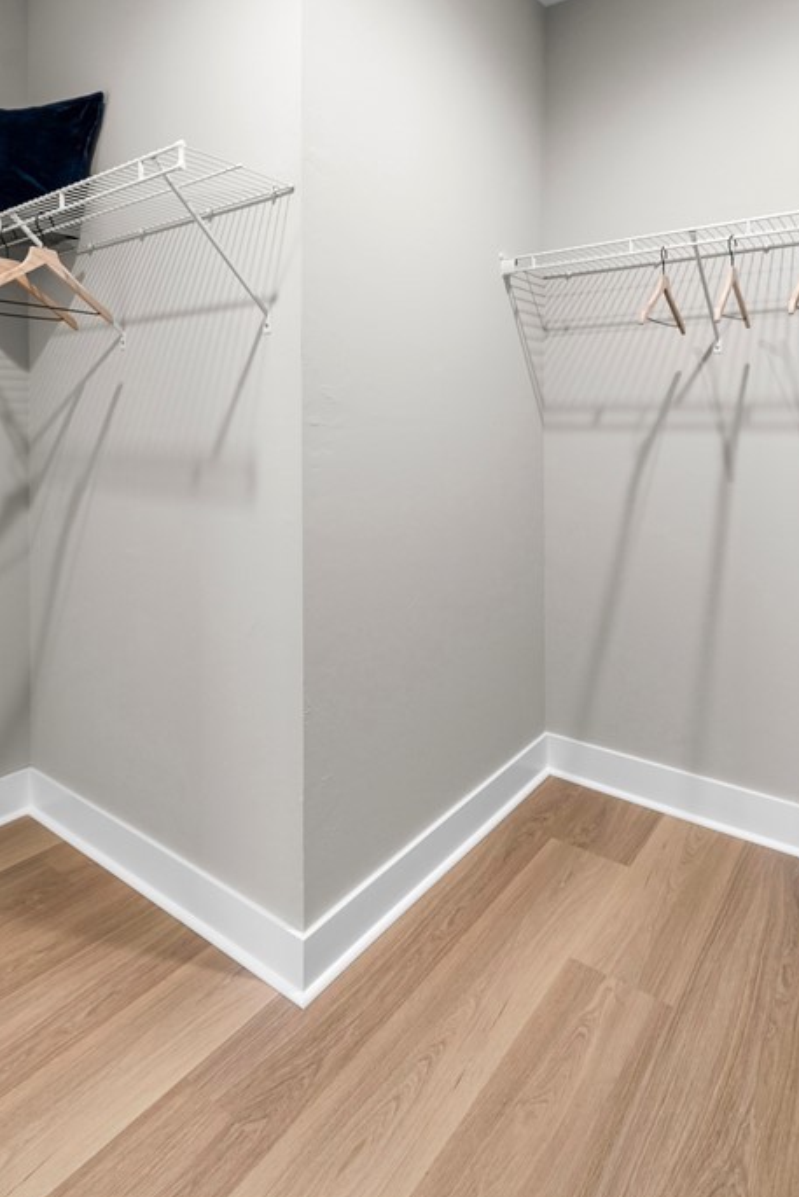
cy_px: 570
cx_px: 374
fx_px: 632
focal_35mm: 19
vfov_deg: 86.8
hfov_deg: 64.5
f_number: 8
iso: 200
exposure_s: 1/8
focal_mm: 12
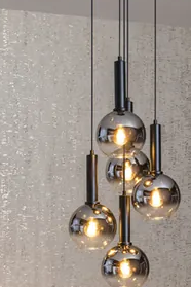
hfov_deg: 12.5
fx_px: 867
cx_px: 133
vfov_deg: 18.5
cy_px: 249
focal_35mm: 109
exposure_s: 1/1.67
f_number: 11
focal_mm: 38
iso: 100
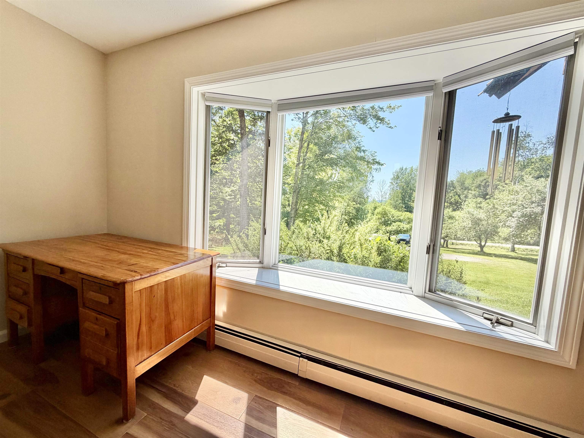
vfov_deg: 85.7
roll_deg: -2.9
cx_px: 292
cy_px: 219
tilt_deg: -3.9
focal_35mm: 14
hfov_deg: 102.1
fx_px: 236
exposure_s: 1/502
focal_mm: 2.22
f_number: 2.2
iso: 64
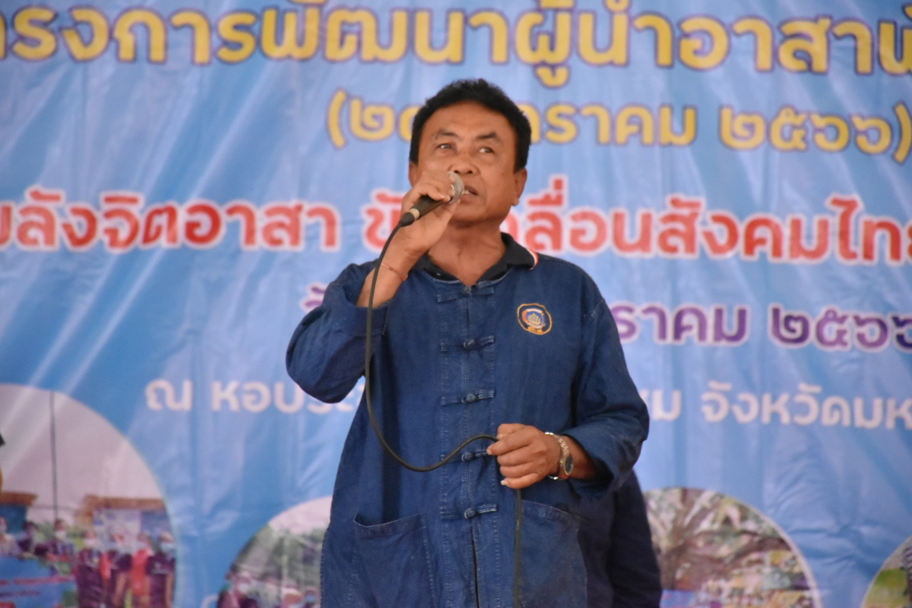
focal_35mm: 210
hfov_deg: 9.8
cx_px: 456
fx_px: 5320
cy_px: 304
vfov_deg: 6.5
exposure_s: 1/160
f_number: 5.6
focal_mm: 140
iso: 3200
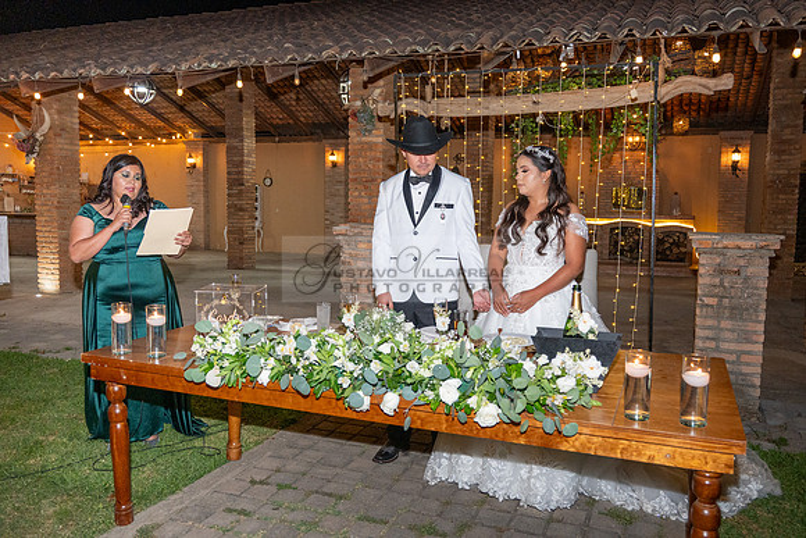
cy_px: 269
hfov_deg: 65.5
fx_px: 627
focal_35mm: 28
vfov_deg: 46.4
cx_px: 403
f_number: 5
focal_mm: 28
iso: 2500
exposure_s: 1/200
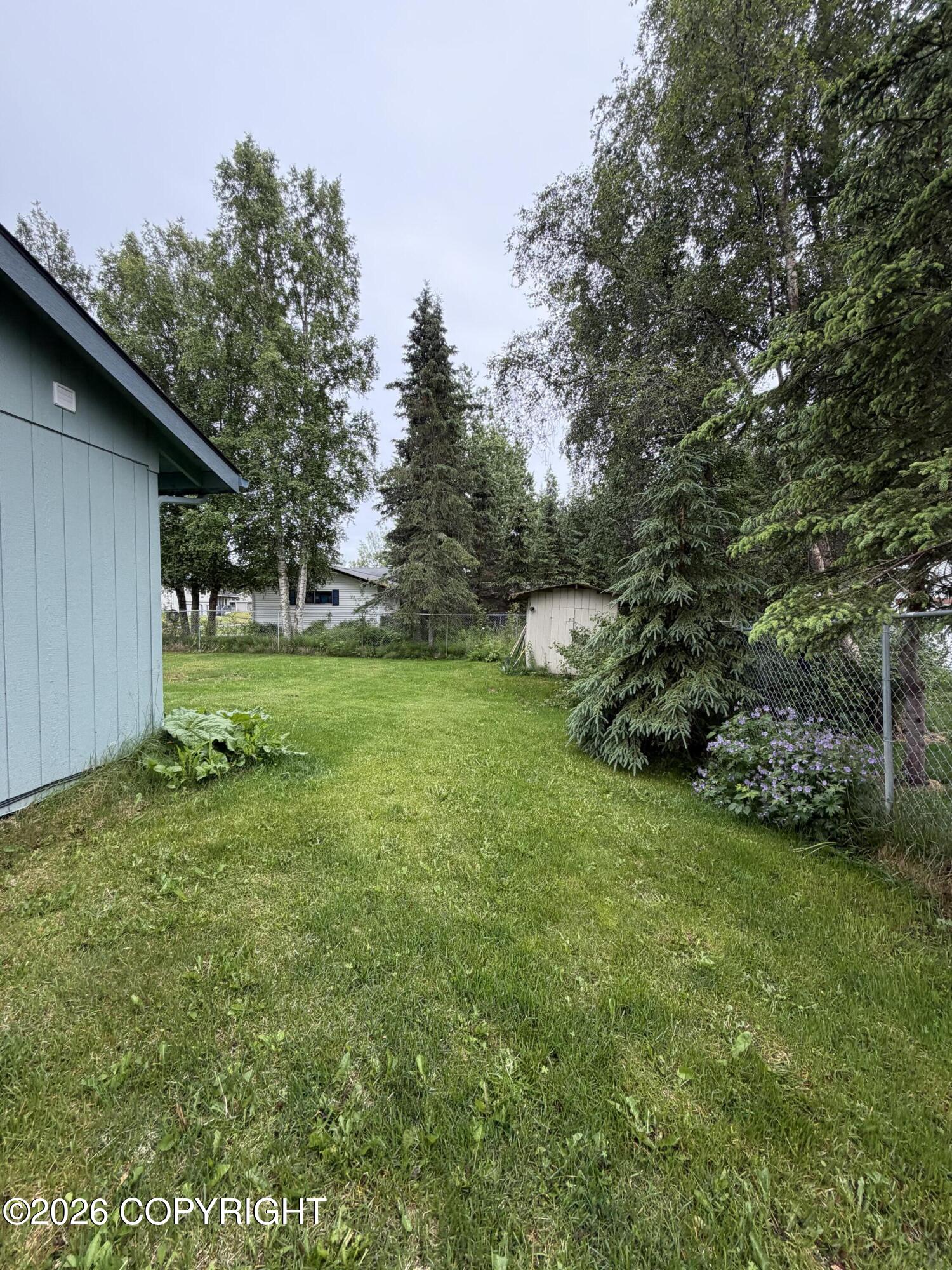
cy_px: 635
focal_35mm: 14
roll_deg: -0.6
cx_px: 476
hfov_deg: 85.7
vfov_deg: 102.1
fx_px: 513
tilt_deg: -2.3
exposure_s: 1/233
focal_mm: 2.22
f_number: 2.2
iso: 50
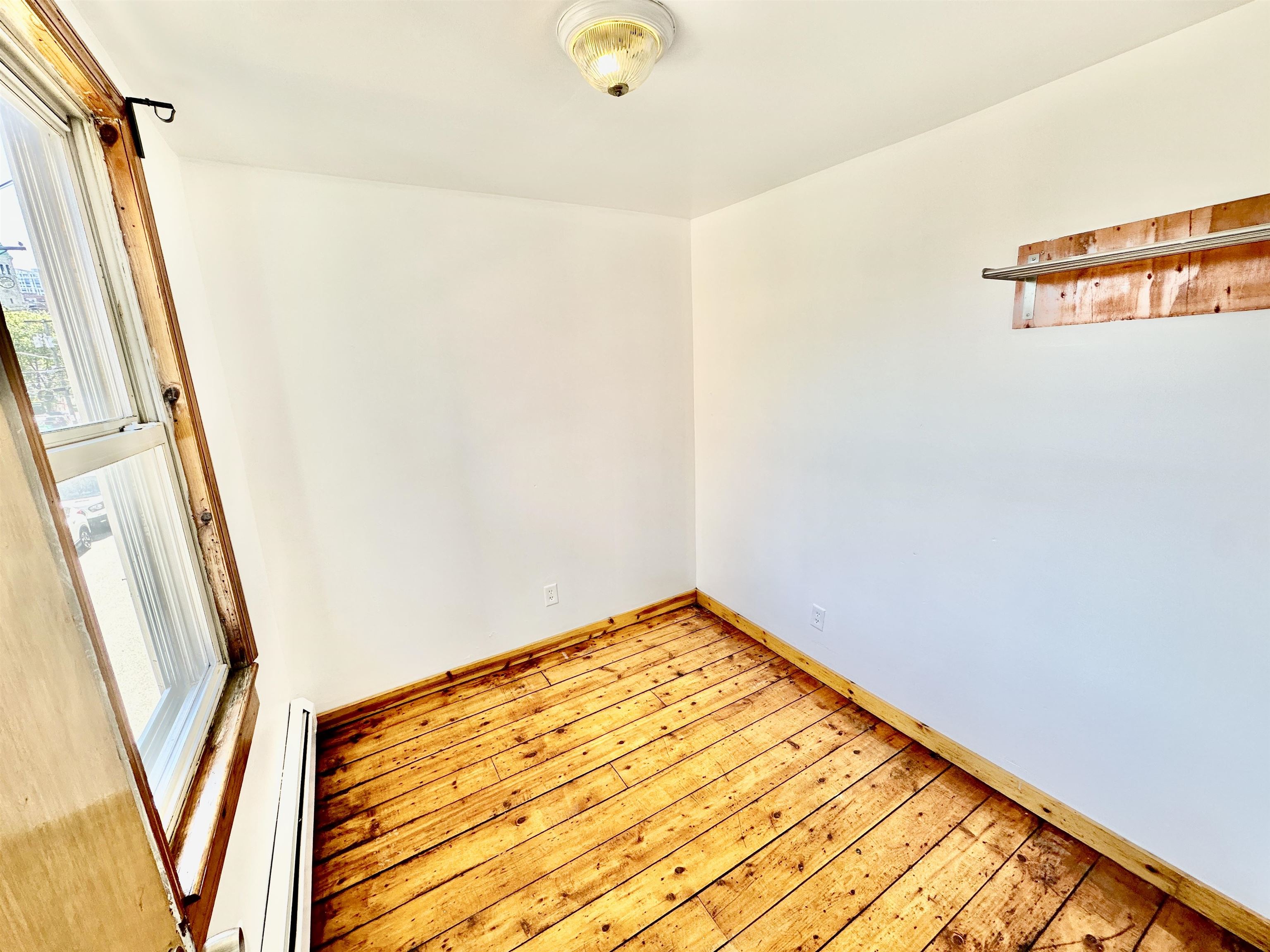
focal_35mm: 14
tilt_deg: -12.6
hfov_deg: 102.1
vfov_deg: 85.7
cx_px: 635
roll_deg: +2.8
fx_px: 514
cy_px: 476
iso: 50
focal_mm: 2.22
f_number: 2.2
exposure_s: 1/99
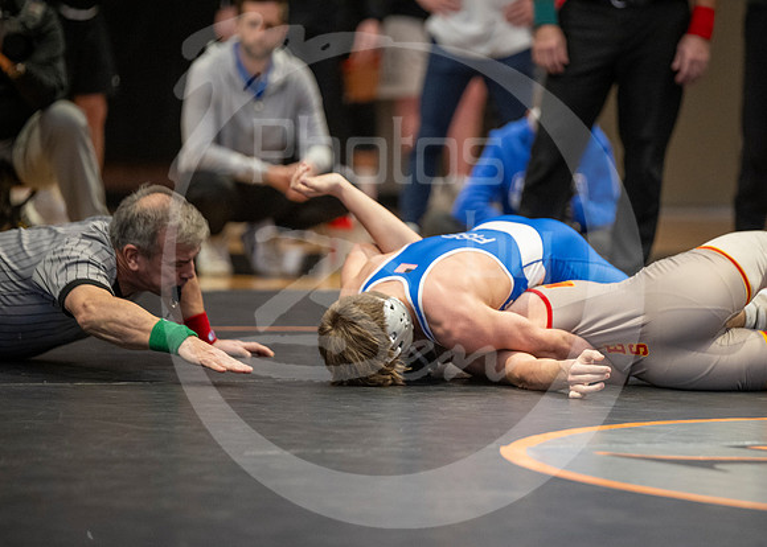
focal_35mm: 259
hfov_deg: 7.8
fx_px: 5630
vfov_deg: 5.6
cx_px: 493
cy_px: 337
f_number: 2.8
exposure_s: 1/1000
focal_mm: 200
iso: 3200
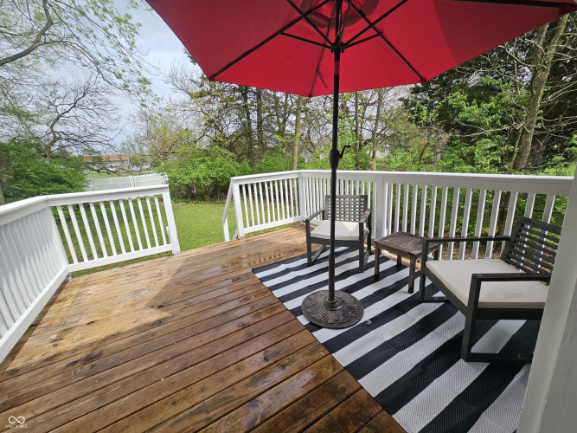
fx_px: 217
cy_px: 216
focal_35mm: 13
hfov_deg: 106.2
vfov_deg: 89.9
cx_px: 288
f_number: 2.2
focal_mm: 2.2
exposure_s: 1/1347
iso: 50
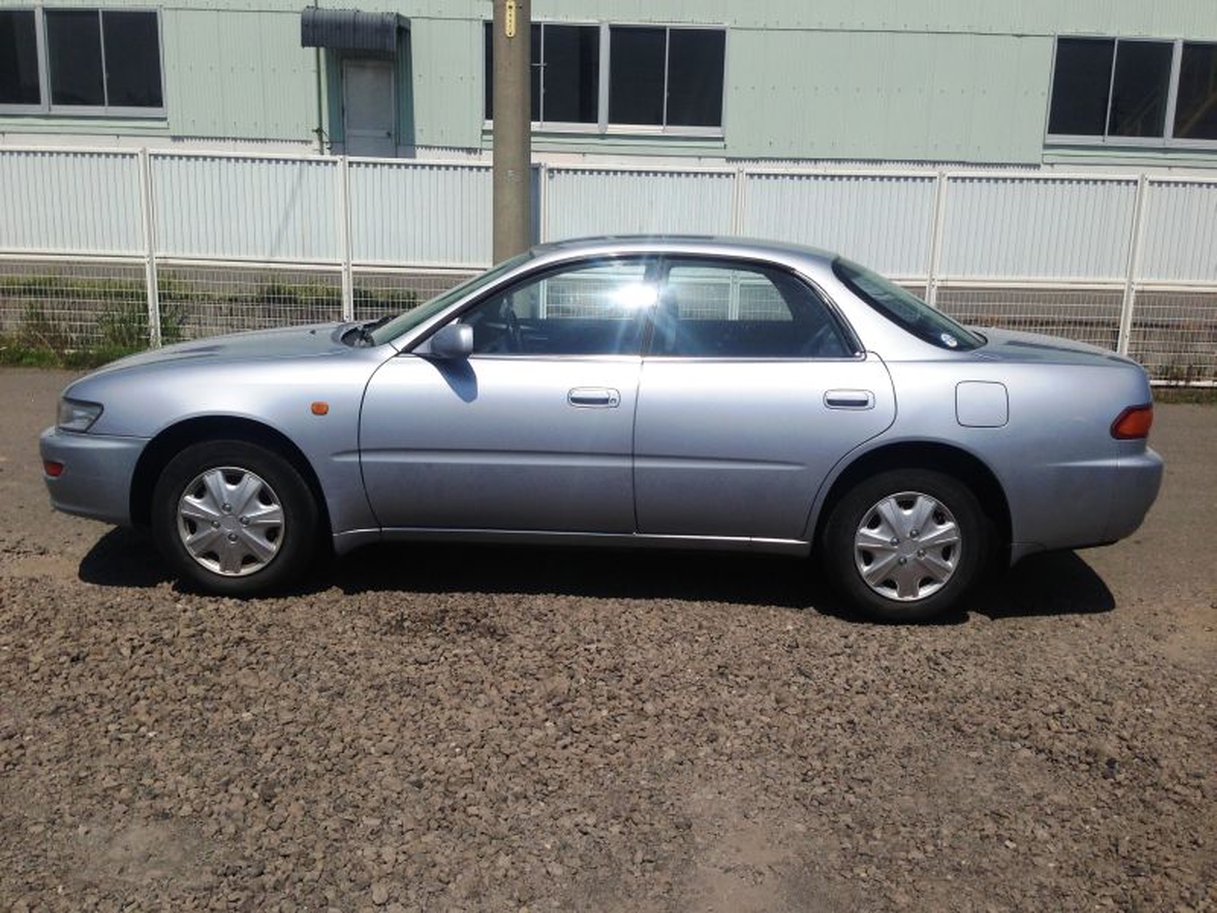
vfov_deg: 42.9
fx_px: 1160
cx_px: 608
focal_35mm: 33
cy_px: 456
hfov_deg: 55.4
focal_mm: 4.12
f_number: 2.4
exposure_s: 1/3623
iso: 50
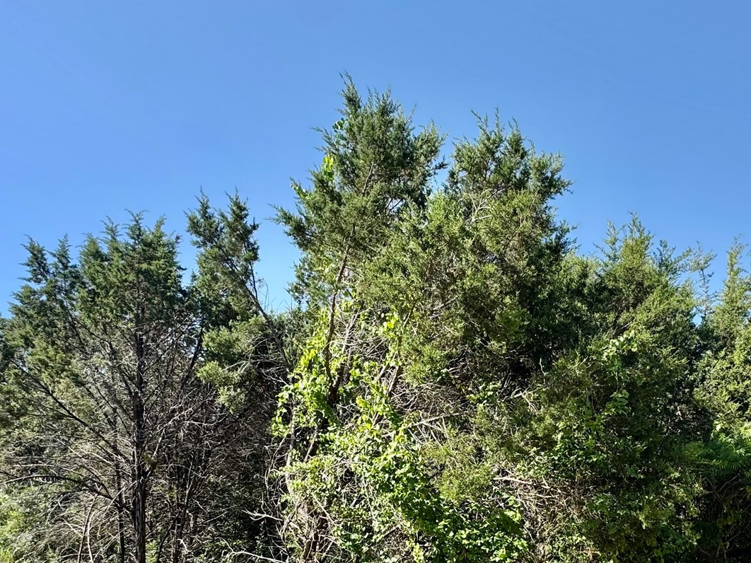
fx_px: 586
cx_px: 441
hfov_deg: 64.9
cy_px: 473
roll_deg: -0.6
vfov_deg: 47.7
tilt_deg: +4.7
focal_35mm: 27
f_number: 2.2
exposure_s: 1/476
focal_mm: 2.22
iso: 40
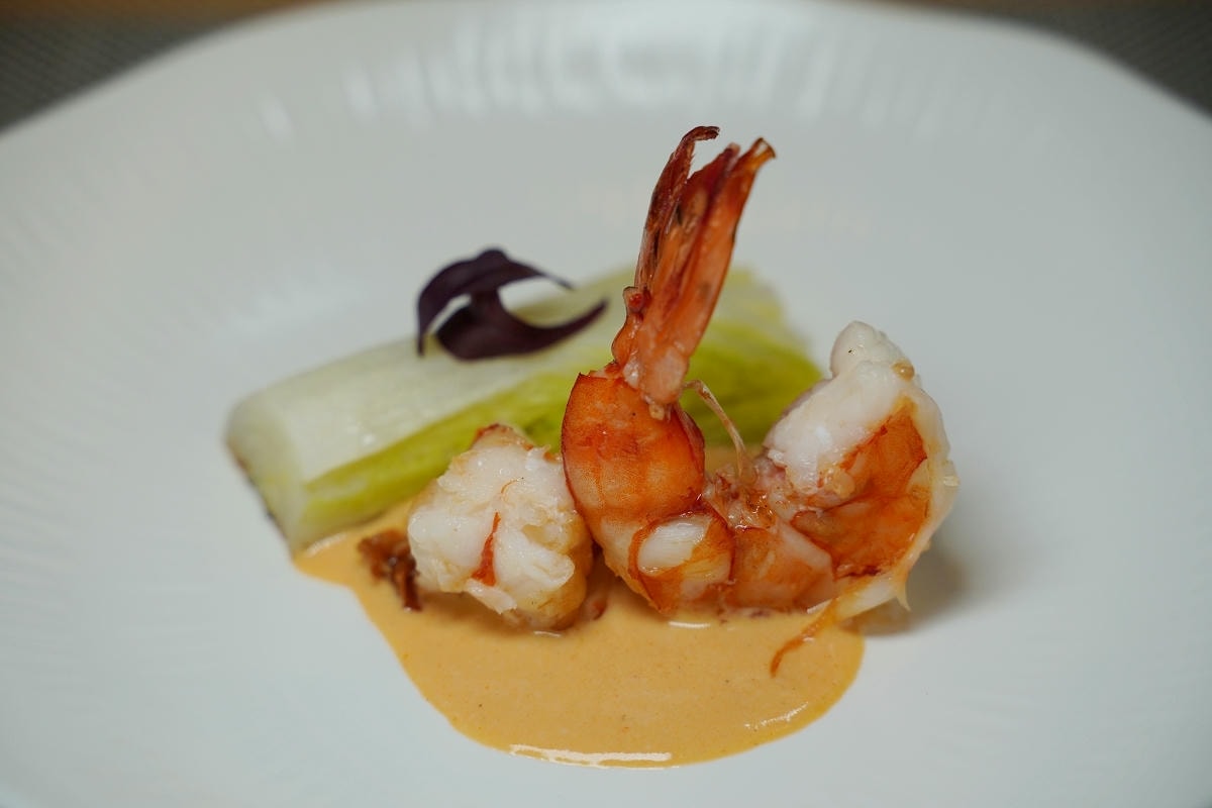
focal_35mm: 75
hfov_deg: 27.0
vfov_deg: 18.2
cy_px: 404
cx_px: 606
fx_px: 2525
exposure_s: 1/100
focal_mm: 75
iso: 100
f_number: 4.5
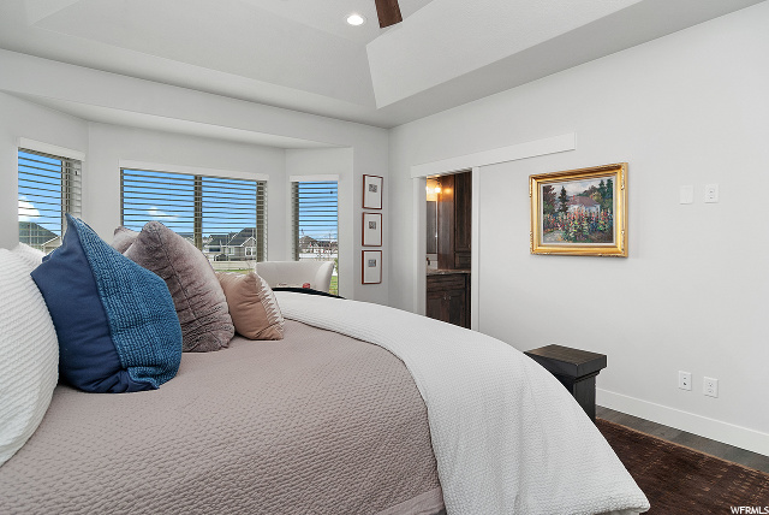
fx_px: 385
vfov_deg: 67.5
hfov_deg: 89.9
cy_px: 258
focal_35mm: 18
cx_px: 384
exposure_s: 1/60
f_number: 5
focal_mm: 12
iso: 200
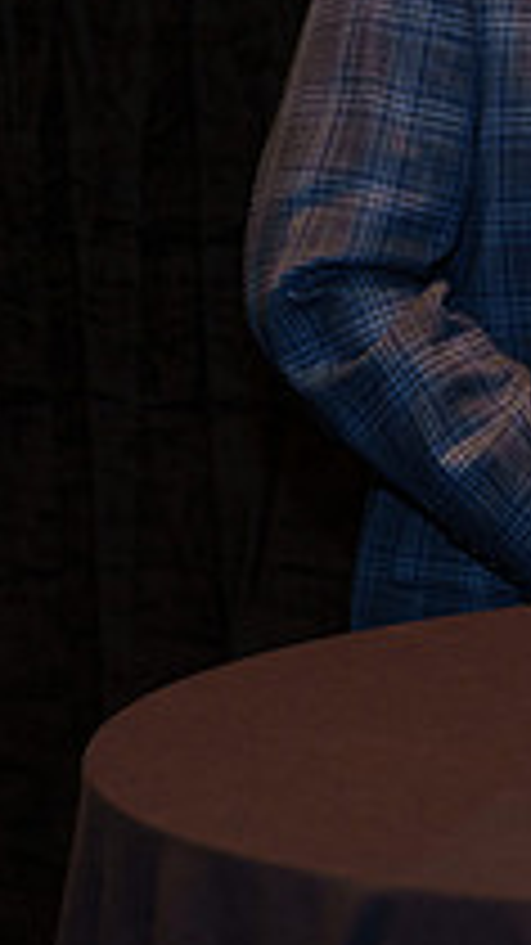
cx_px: 972
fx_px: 3407
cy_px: 191
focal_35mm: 136
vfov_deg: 15.7
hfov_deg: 8.5
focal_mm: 47
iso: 1250
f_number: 4
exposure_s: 1/60
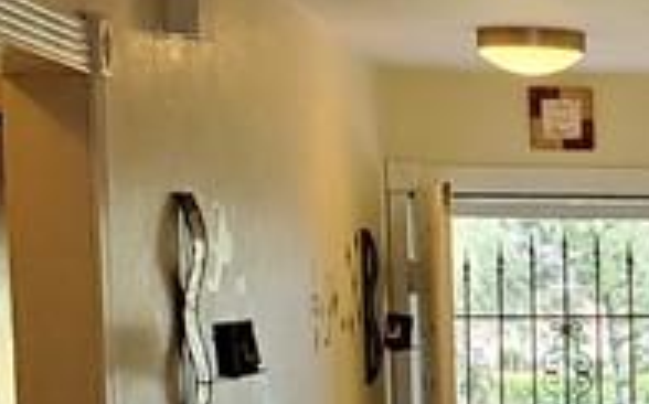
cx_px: 1305
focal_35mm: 144
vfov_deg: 8.9
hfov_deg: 12.7
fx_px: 2544
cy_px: 523
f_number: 2.4
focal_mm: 4.3
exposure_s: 1/120
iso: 500
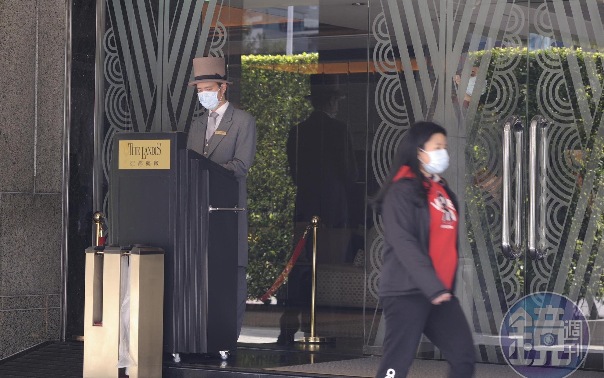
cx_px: 301
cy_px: 195
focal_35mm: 108
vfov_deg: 12.1
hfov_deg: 19.3
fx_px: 1778
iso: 800
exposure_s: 1/100
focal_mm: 105
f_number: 5.6
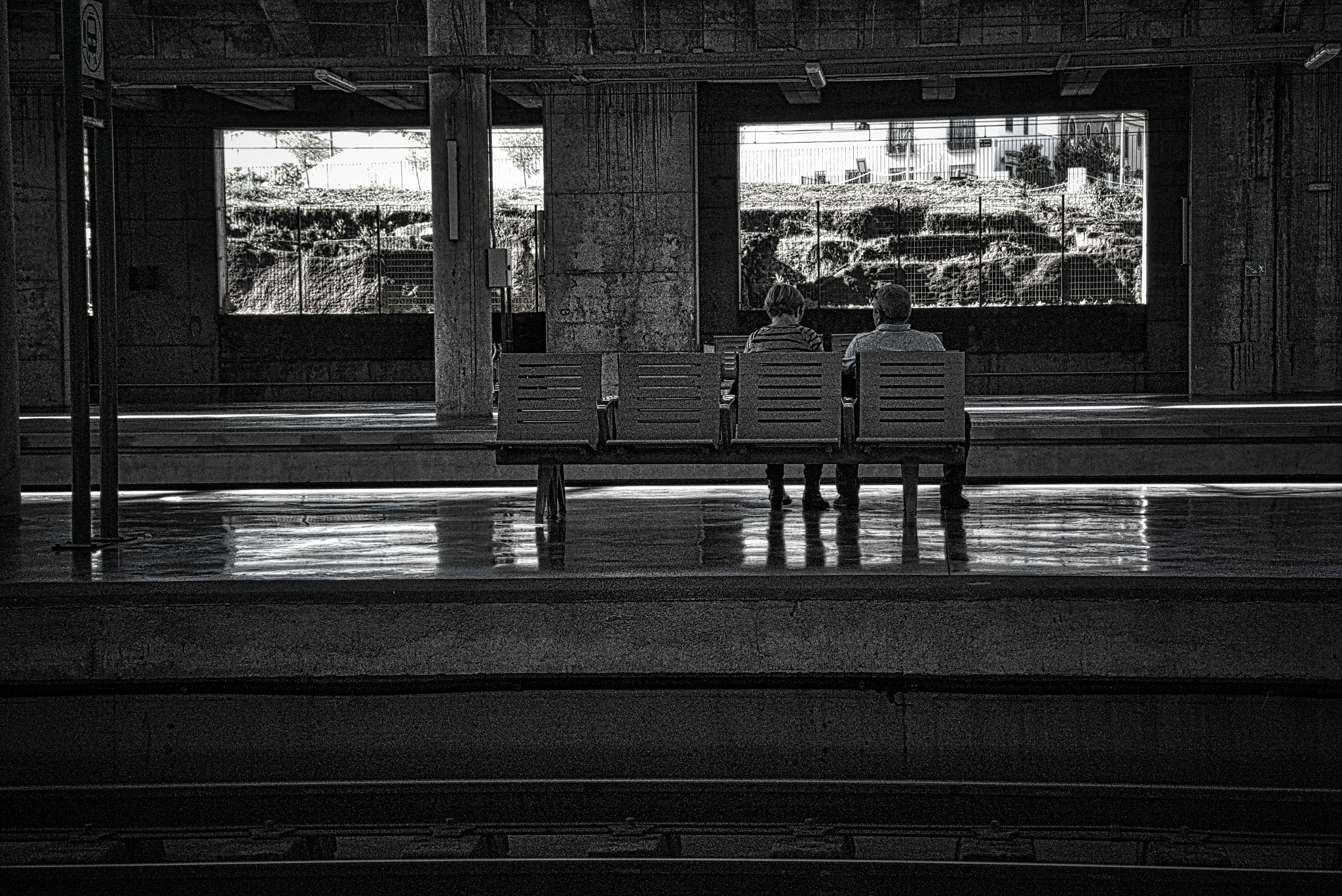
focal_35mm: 77
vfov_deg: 17.7
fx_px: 2871
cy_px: 448
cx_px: 671
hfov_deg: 26.3
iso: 360
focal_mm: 28.8
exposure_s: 1/100
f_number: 6.3
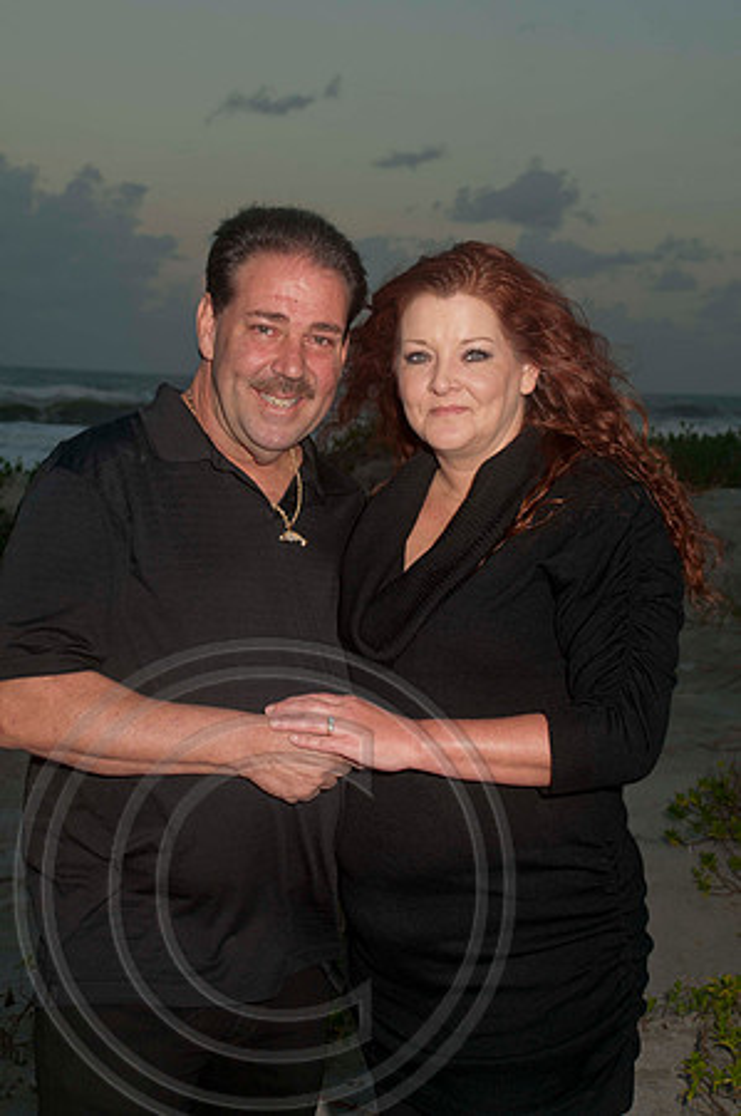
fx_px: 2228
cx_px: 370
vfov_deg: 28.1
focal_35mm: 72
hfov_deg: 18.9
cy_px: 558
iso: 100
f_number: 8
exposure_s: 1/30
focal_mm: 48
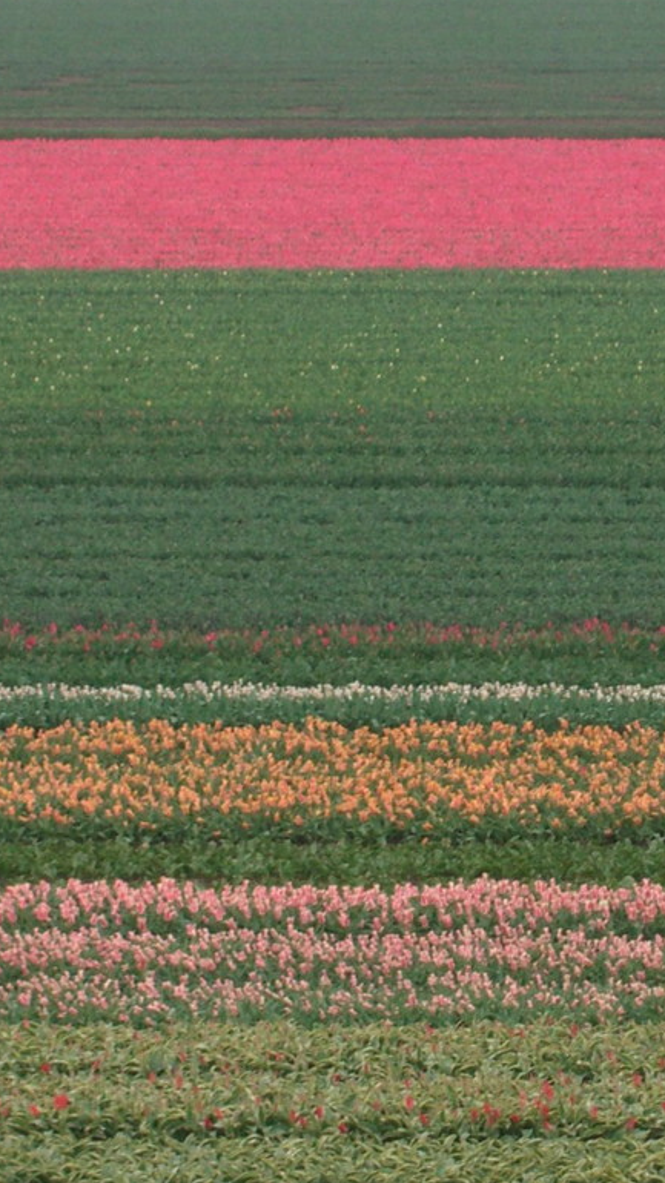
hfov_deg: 4.7
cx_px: 548
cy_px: 361
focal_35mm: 258
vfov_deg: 8.4
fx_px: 8090
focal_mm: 23.7
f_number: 5.1
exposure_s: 1/200
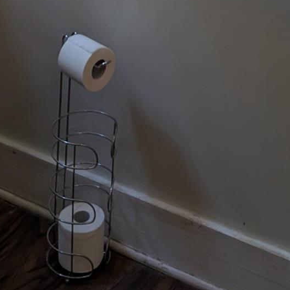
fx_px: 881
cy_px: -308
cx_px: 164
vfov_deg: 14.9
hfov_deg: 18.7
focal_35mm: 93
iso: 31
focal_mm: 6.9
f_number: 1.68
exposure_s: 1/30
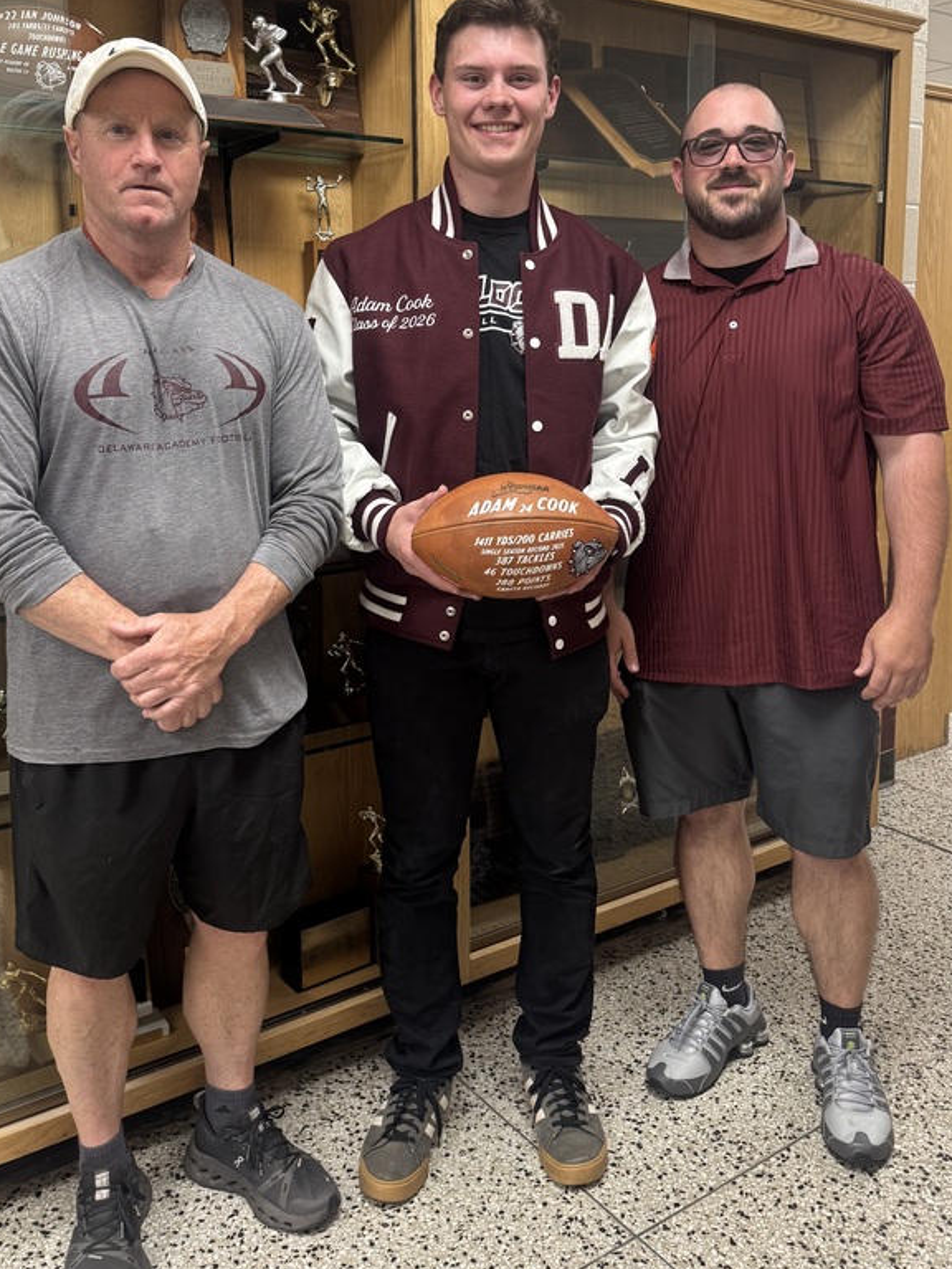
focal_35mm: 32
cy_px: 497
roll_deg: +0.6
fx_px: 1173
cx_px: 456
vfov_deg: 56.3
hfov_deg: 44.2
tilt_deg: -7.6
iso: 160
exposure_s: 1/60
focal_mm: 6.76
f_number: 1.78
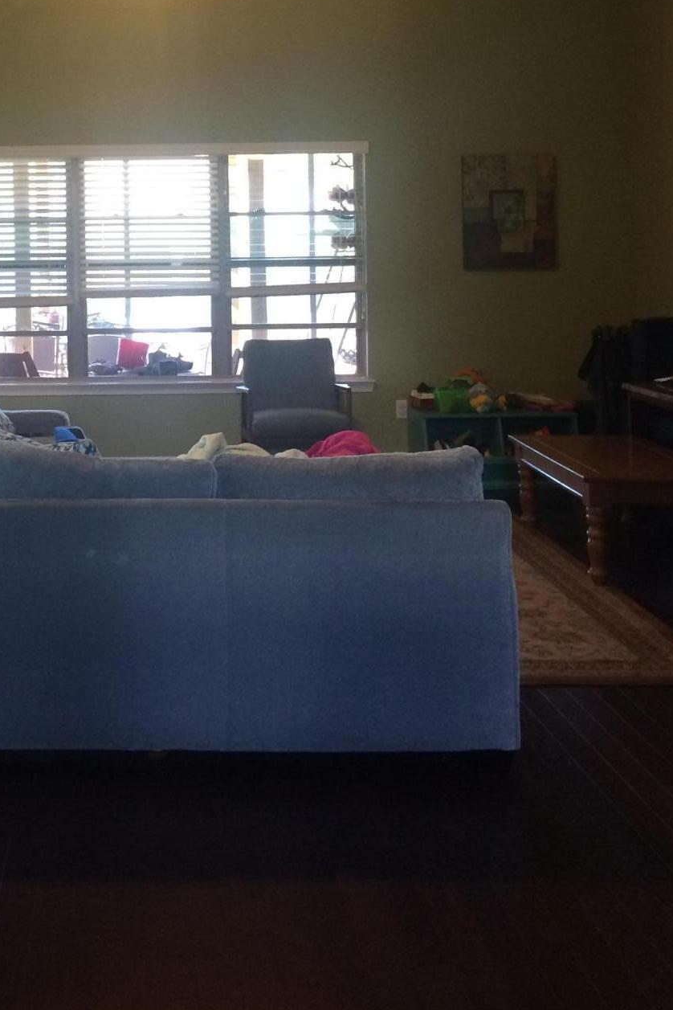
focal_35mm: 48
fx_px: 1346
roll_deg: +2.8
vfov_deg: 39.7
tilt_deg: +2.5
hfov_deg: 27.4
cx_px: 109
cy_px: 227
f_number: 2.2
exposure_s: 1/30
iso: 160
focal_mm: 4.15
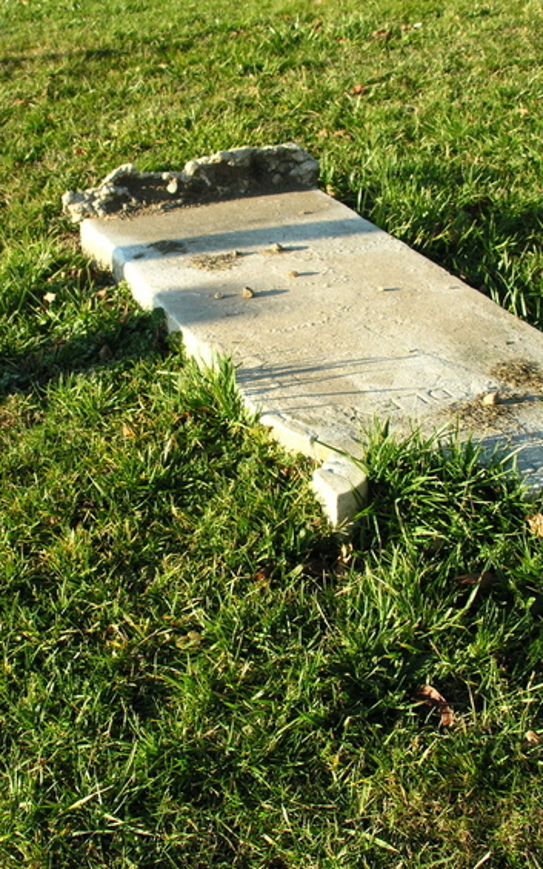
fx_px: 1232
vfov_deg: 38.9
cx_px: 278
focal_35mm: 52
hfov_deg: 24.9
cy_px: 418
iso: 50
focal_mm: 8.9
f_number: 5
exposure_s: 1/117
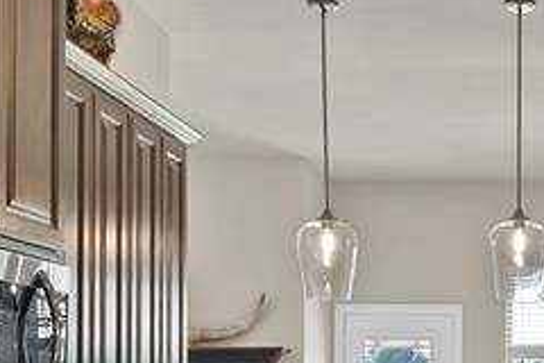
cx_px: 571
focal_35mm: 64
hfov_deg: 29.0
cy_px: 413
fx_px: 967
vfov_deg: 20.2
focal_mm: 15
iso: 250
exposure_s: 1
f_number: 9
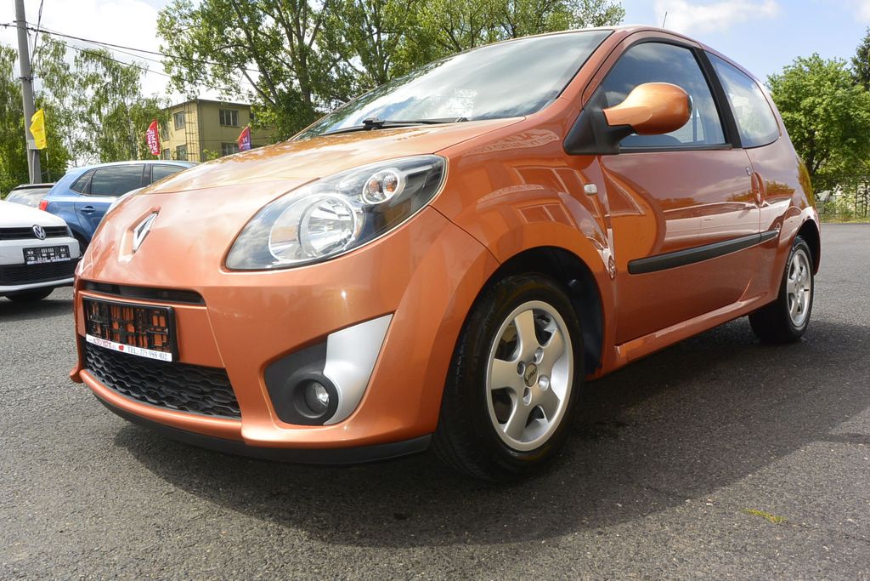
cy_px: 290
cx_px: 435
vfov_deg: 46.4
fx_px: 677
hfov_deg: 65.5
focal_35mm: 28
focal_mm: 10.7
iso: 160
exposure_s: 1/250
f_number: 8
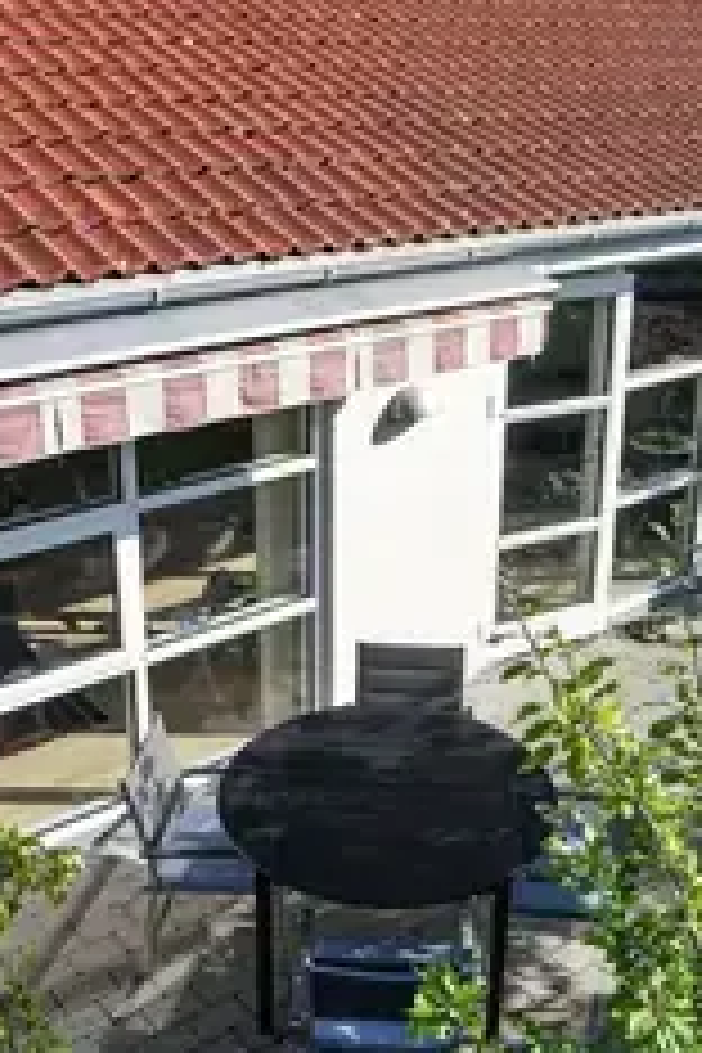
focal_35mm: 41
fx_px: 1199
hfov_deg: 32.6
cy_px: 450
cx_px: 378
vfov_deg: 47.3
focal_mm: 16
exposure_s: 1/320
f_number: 8
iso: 400
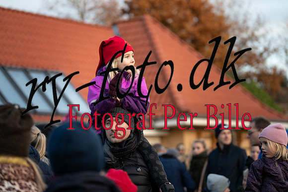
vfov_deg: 13.3
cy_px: 96
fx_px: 824
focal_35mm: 103
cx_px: 144
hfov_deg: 19.8
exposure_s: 1/640
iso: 640
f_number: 2.8
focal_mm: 103
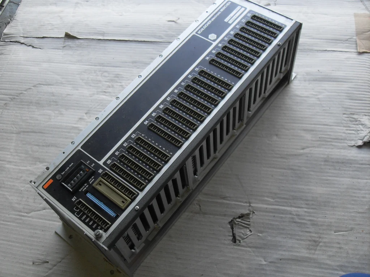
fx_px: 395
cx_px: 185
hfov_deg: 50.1
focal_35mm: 37
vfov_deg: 38.7
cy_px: 138
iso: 100
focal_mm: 6.3
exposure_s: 1/60
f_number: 2.8
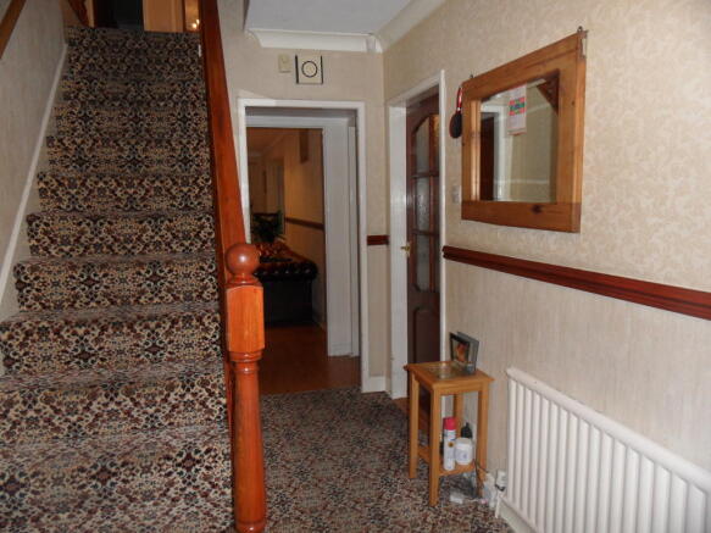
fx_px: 493
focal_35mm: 24
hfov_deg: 71.6
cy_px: 266
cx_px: 356
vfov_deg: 56.8
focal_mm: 3.9
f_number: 3.2
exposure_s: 1/30
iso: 200
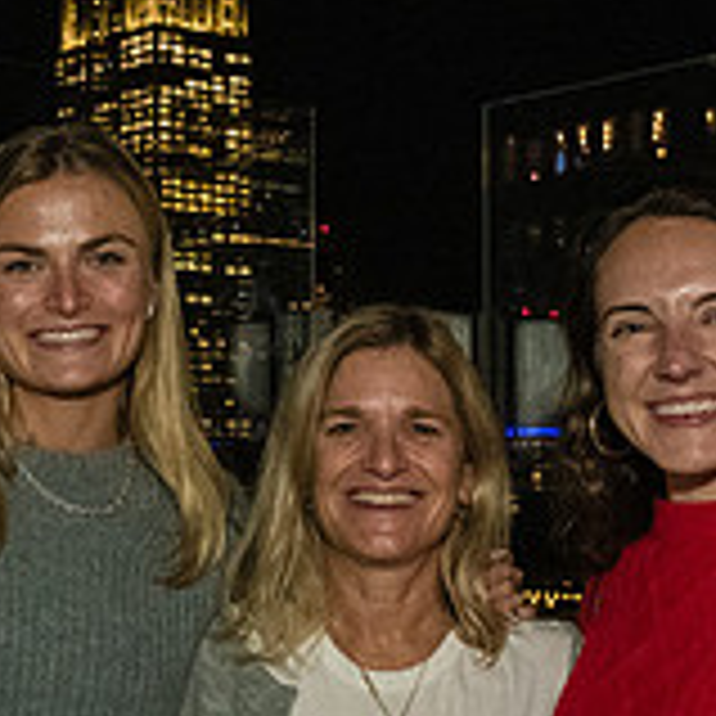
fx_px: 2013
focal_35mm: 86
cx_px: 119
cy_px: 447
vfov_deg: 20.1
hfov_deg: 19.9
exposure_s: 1/160
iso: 6400
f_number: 4.5
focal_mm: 24
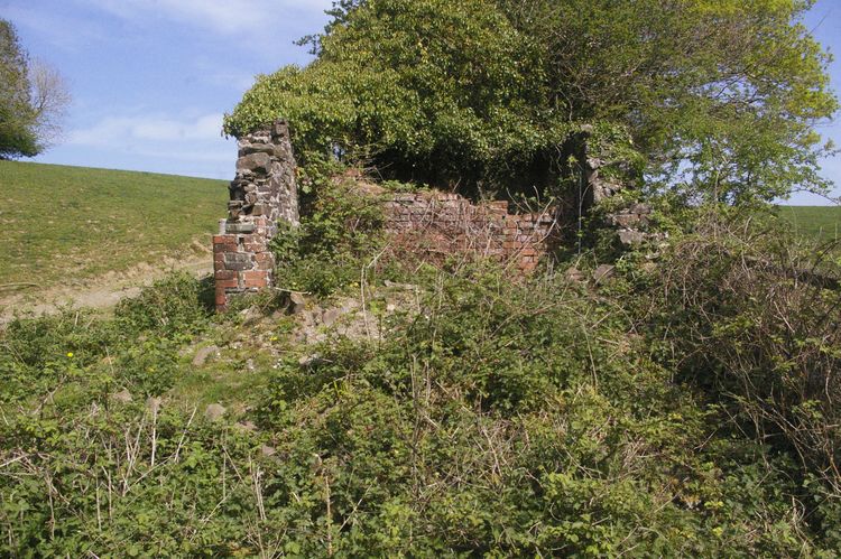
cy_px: 280
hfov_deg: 59.5
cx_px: 420
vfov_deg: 41.7
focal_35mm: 32
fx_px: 735
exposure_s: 1/2000
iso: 3200
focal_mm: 21
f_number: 13
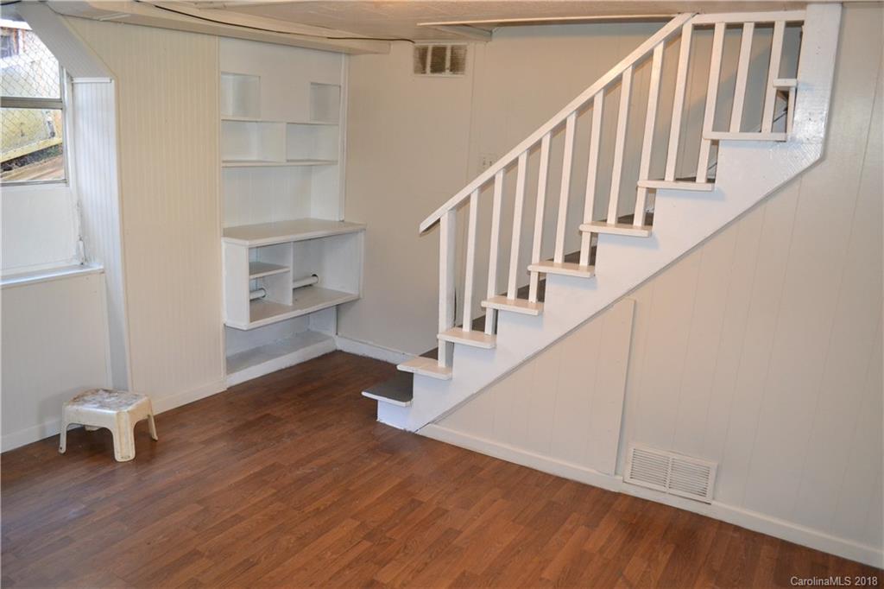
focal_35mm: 27
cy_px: 294
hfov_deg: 67.4
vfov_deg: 47.9
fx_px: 663
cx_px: 442
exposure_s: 1/60
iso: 1600
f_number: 3.5
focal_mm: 18
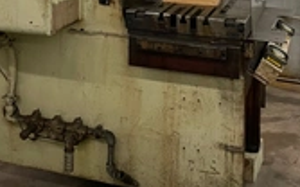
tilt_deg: -0.6
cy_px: -86
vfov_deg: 17.8
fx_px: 539
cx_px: 138
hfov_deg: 31.1
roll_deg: -0.2
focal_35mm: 66
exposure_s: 1/60
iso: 100
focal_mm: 4.2
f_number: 1.6
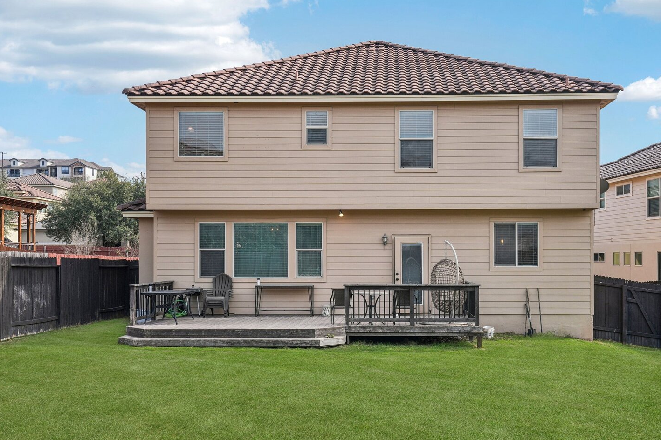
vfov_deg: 33.4
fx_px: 734
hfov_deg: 48.3
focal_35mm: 40
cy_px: 238
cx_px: 376
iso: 200
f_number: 8
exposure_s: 1/250
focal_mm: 35
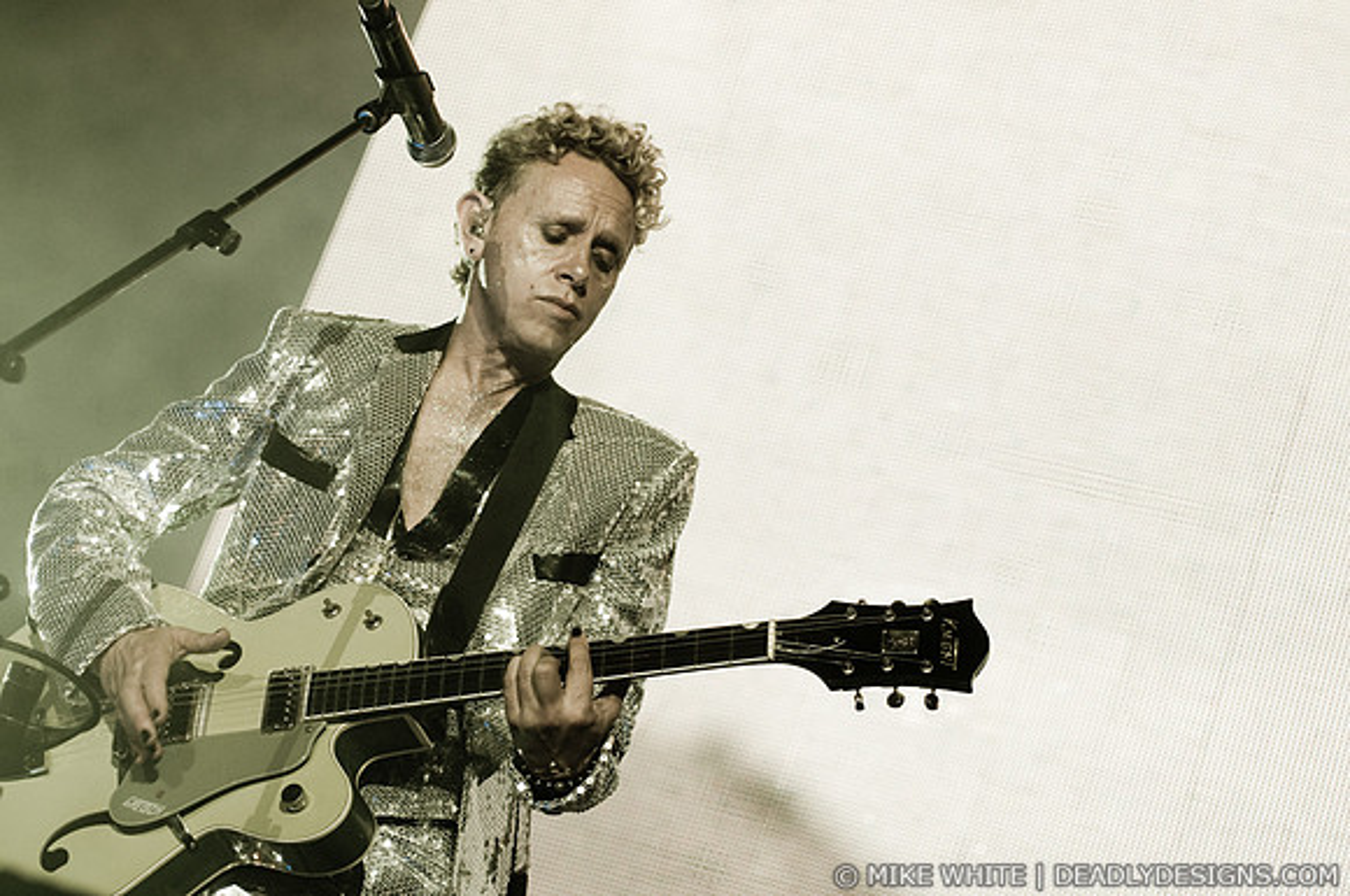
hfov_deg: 23.4
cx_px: 675
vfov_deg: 15.7
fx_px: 3258
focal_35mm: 87
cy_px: 448
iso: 800
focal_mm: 58
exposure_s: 1/200
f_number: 4
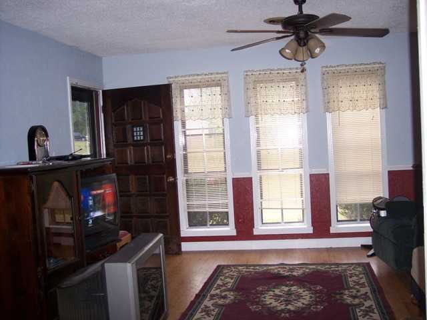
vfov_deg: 36.8
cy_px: 160
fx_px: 481
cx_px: 214
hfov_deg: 47.9
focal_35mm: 39
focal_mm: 8
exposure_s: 1/60
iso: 140
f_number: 2.8
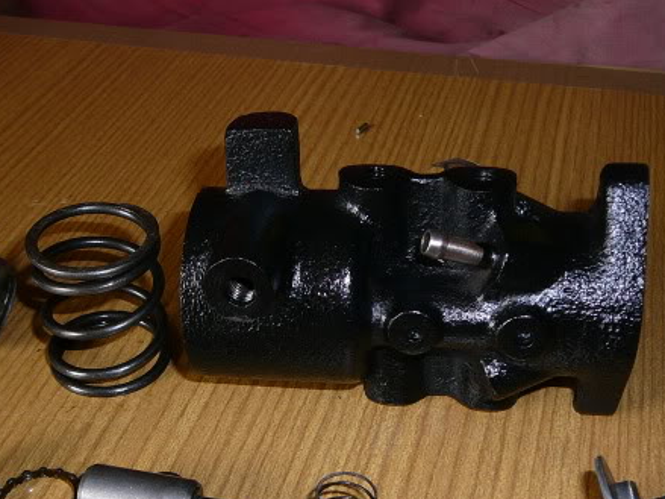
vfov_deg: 28.2
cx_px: 250
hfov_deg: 37.3
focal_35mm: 51
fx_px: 979
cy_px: 362
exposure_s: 1/30
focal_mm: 5.2
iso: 80
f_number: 2.8
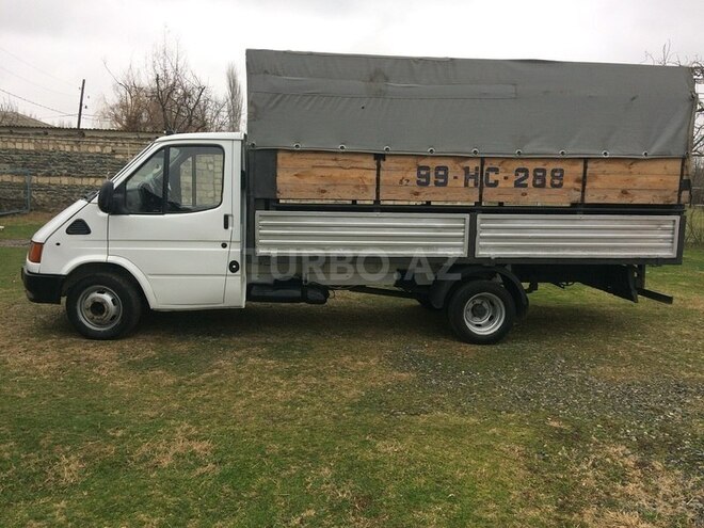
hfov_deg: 61.7
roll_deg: -0.1
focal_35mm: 29
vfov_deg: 48.2
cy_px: 264
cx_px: 352
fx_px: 590
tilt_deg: -6.2
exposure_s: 1/131
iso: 32
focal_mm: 4.15
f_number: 2.2
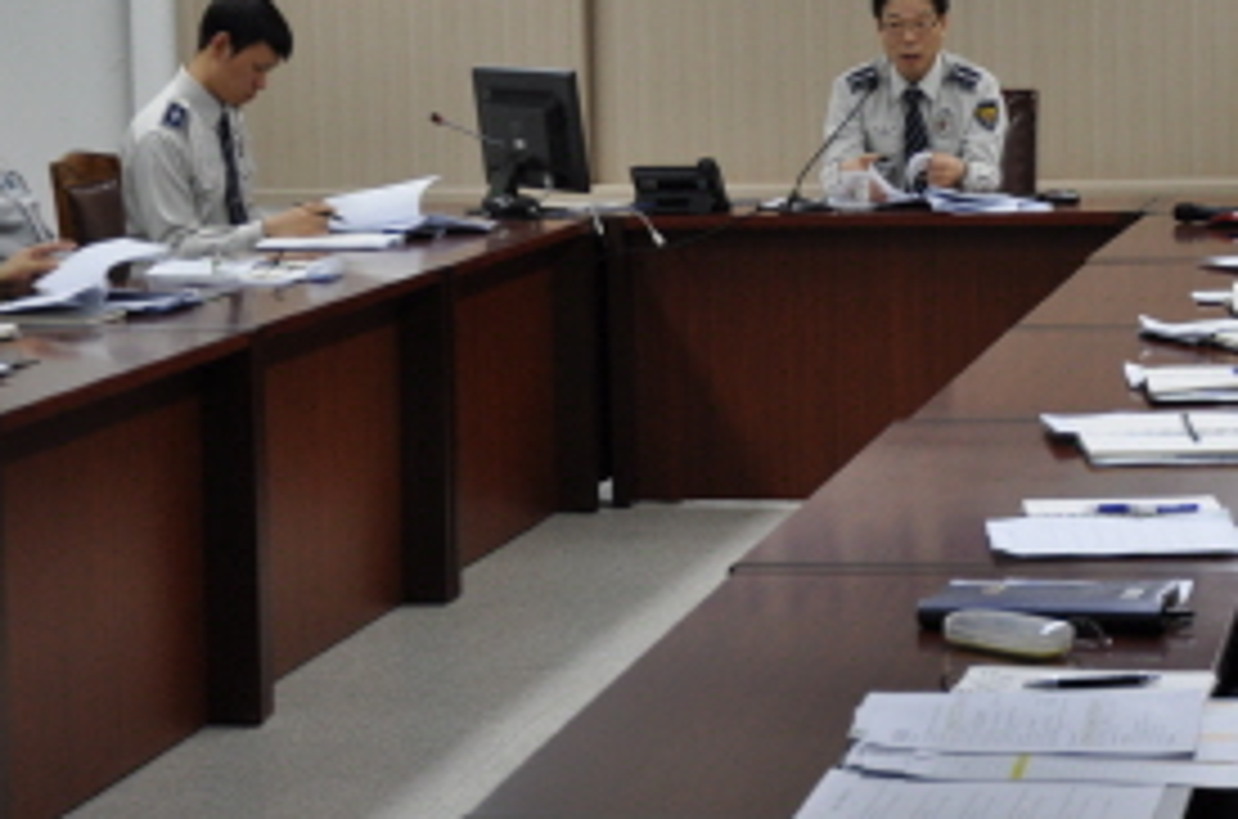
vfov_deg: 11.1
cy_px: 252
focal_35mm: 123
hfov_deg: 16.7
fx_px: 4217
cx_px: 824
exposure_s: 1/60
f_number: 4.8
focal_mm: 45
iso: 720
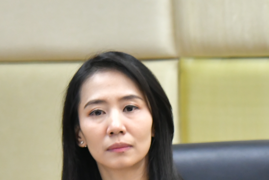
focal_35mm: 502
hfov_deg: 4.1
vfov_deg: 2.7
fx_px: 3751
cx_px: 445
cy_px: 163
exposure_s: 1/200
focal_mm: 135
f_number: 2.8
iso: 1600
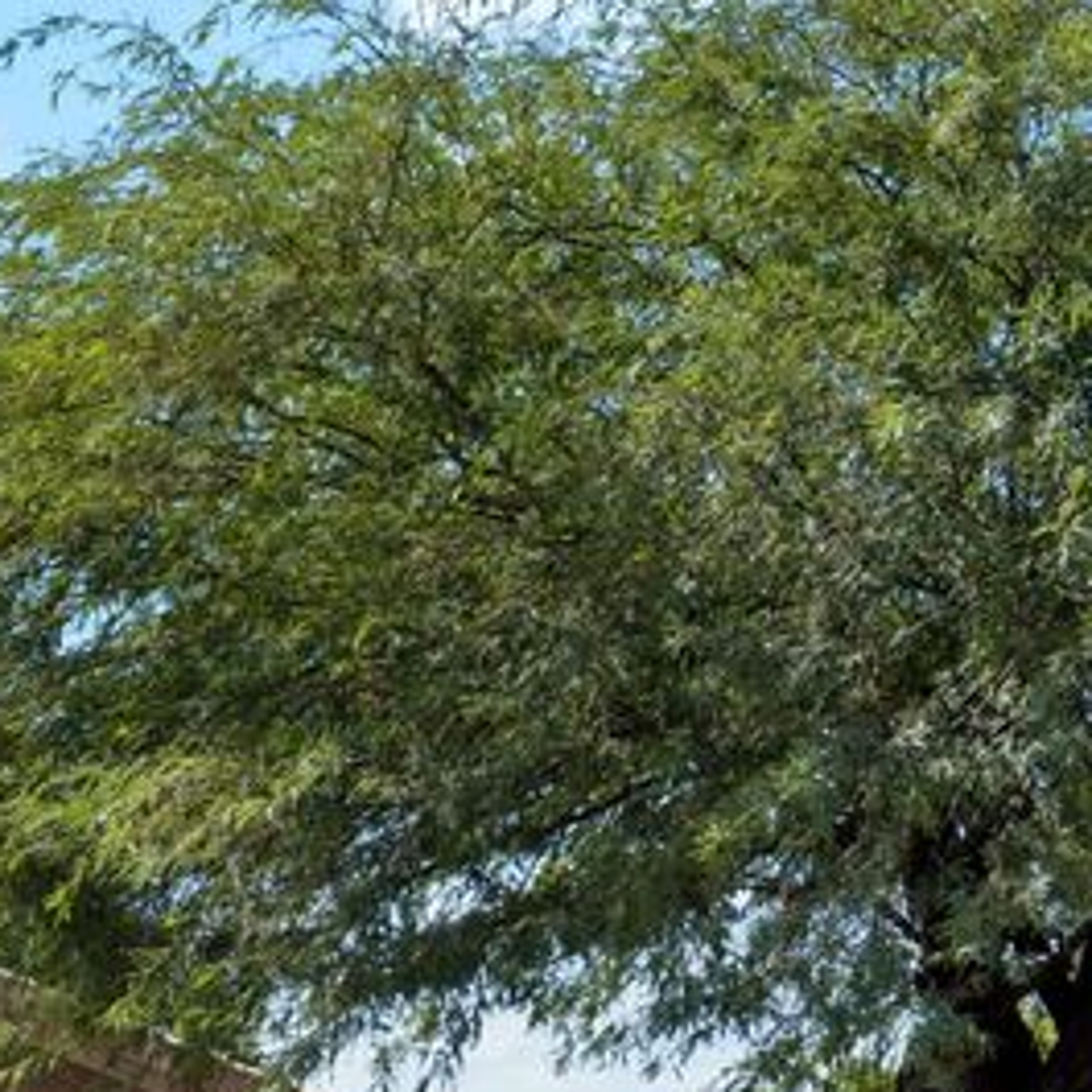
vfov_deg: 12.1
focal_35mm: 141
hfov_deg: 11.3
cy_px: 1308
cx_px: -1014
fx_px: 5032
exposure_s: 1/800
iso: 200
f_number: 8
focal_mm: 43
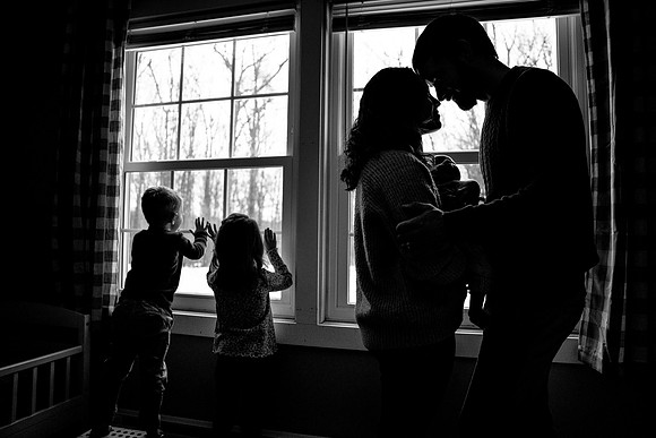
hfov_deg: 73.7
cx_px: 328
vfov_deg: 53.2
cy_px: 219
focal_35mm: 24
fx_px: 437
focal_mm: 24
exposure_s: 1/160
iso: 400
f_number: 2.8
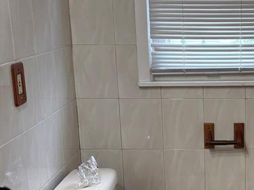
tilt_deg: -13.5
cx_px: 238
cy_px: 138
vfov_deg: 20.6
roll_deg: +0.8
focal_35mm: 71
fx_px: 521
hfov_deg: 26.3
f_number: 1.6
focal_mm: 5.96
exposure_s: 1/120
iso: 100
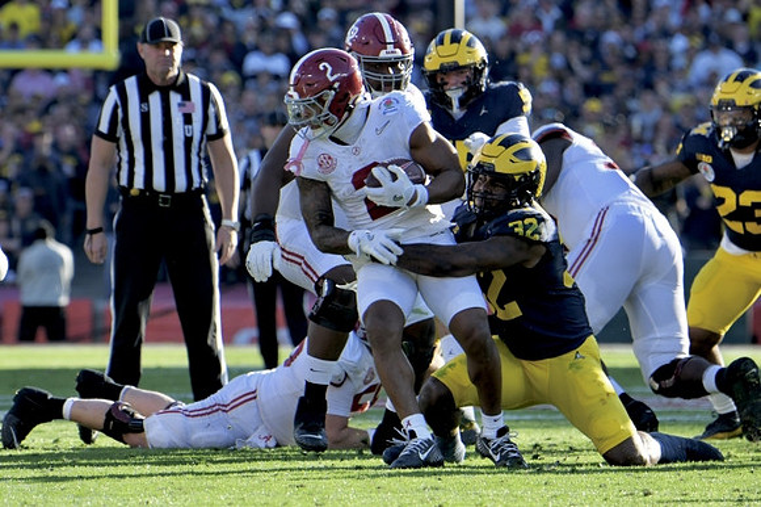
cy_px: 254
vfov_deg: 3.0
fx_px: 9824
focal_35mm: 465
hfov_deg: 4.4
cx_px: 380
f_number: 5.6
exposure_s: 1/1250
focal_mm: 310
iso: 640
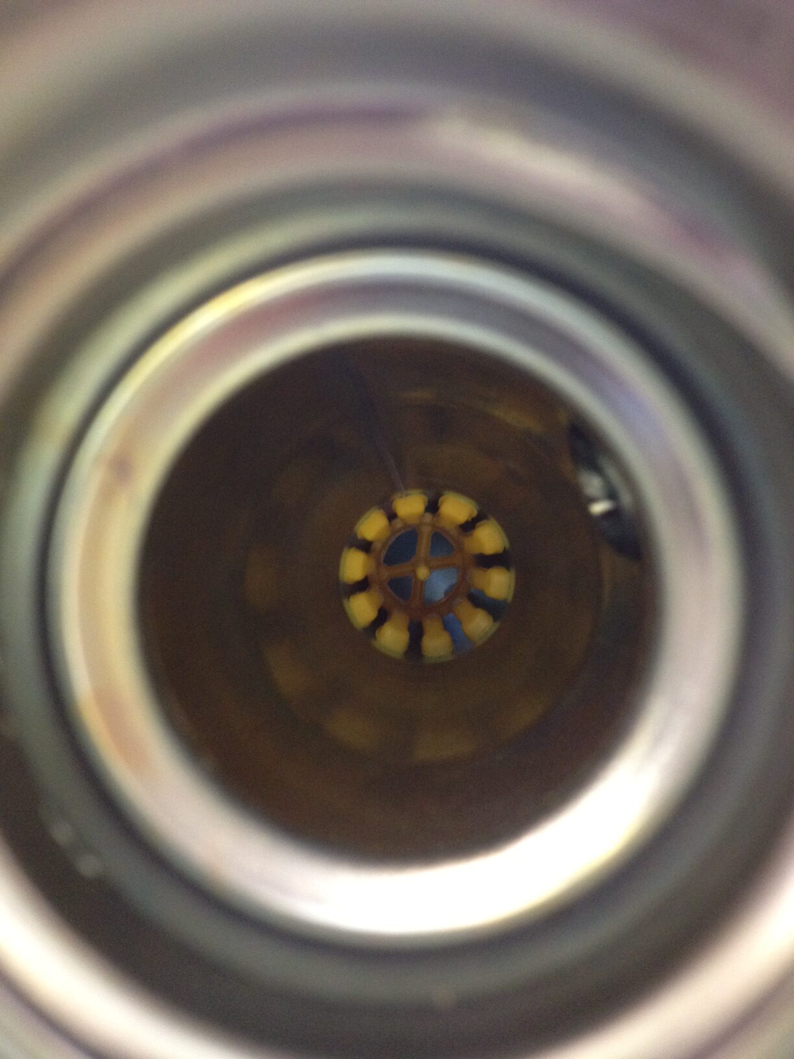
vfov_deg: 52.6
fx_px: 1070
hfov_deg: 40.7
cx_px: 397
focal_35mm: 35
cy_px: 530
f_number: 2.4
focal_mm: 4.28
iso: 250
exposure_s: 1/20
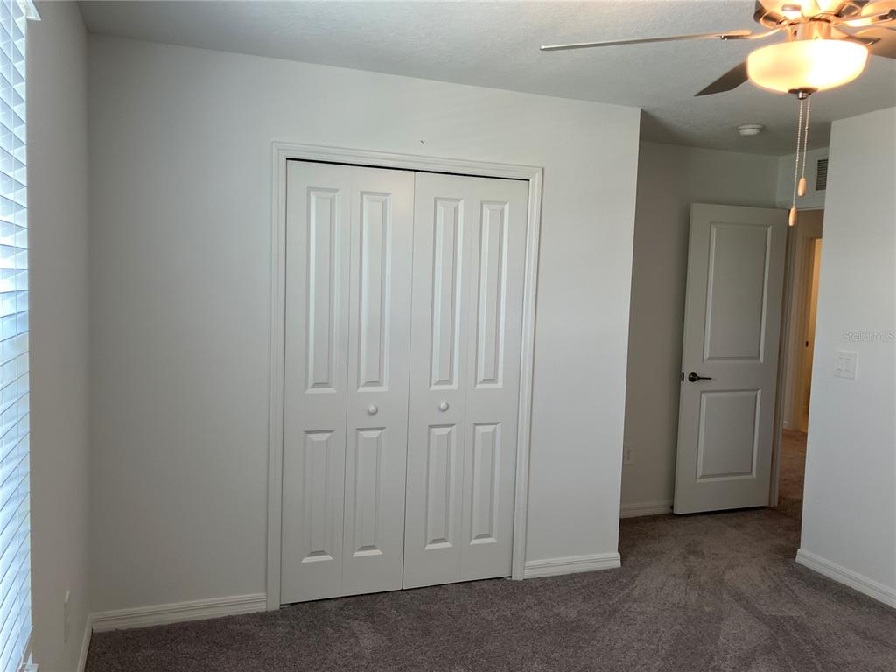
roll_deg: -2.0
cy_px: 336
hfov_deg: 63.4
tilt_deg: -6.3
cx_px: 448
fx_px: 725
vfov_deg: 49.7
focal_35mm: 28
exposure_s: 1/60
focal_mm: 3.99
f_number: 1.8
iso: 40
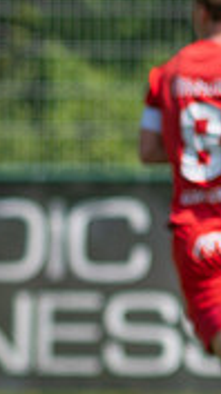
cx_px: -400
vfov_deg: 1.4
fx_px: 16207
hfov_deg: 0.8
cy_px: 299
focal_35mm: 1549
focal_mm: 300
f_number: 3.2
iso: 100
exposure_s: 1/1600
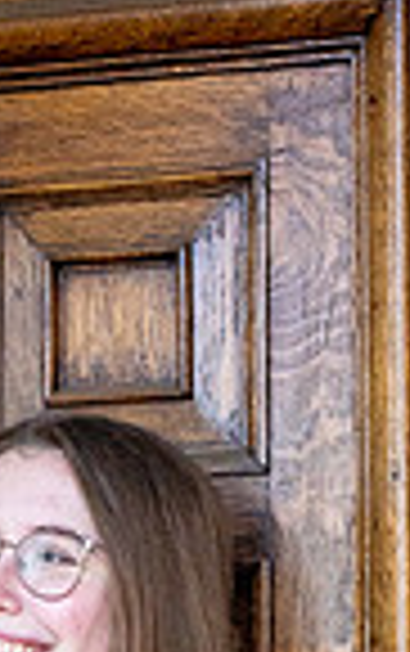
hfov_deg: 8.3
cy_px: 953
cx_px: 243
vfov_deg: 12.6
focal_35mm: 158
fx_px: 2816
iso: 6400
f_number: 3.5
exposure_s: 1/8000
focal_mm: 50
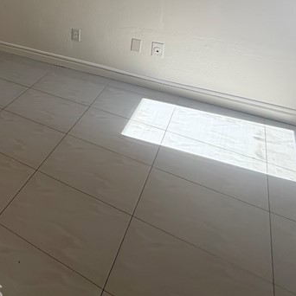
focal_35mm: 37
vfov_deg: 37.7
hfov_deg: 32.4
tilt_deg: -8.6
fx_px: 358
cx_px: -98
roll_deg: +2.1
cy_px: -28
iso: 50
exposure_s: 1/180
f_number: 2.2
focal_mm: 2.22
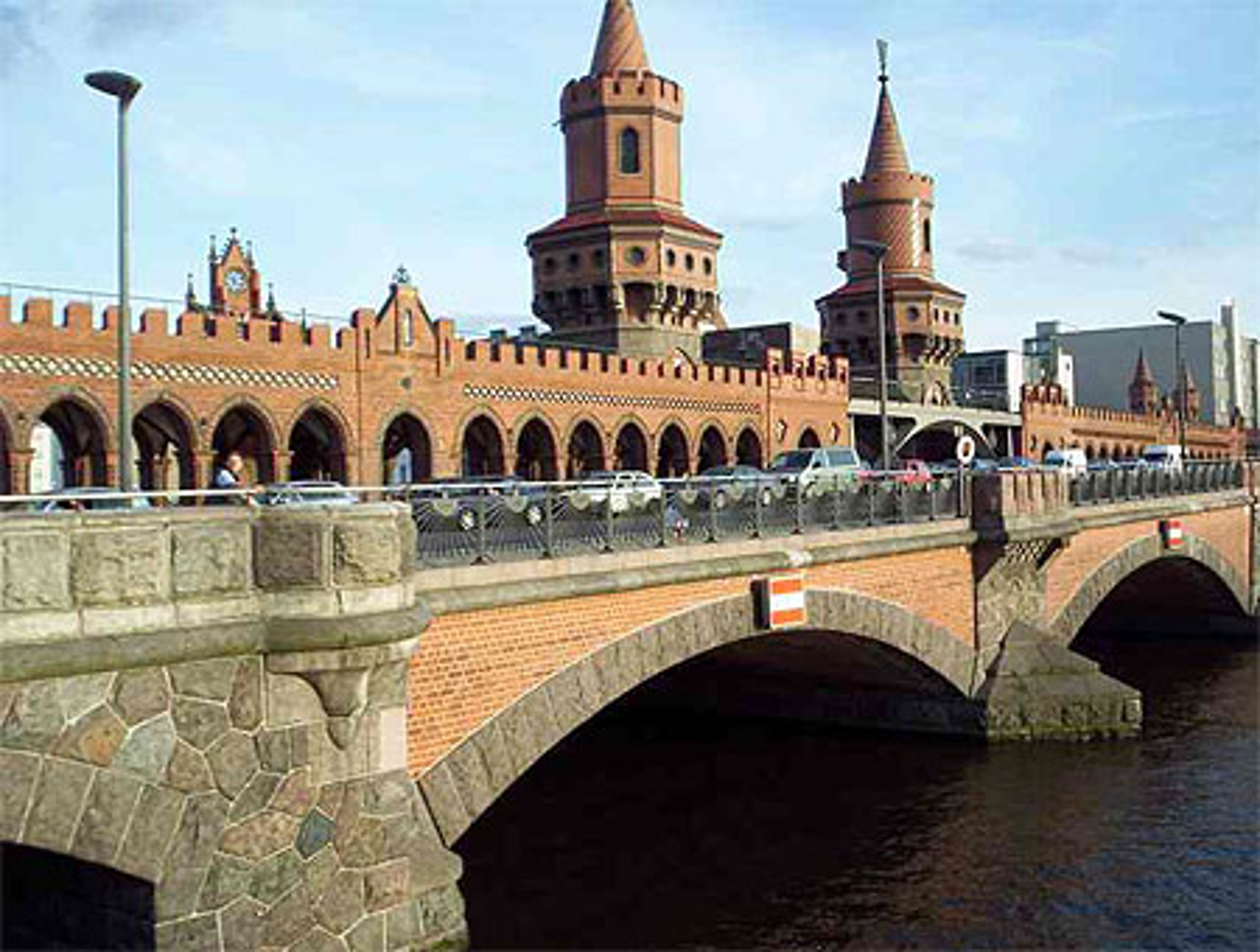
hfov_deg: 48.9
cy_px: 476
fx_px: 1387
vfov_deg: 37.9
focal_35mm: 38
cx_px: 630
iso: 100
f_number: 4.5
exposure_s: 1/233
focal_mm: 4.99
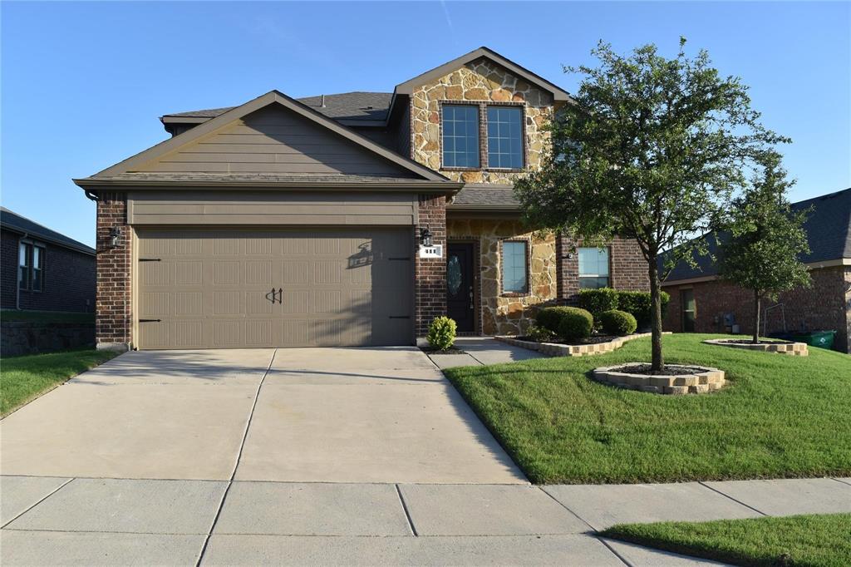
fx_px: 638
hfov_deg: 67.4
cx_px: 426
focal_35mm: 27
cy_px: 284
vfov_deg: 47.9
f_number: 9
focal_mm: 18
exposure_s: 1/320
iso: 200
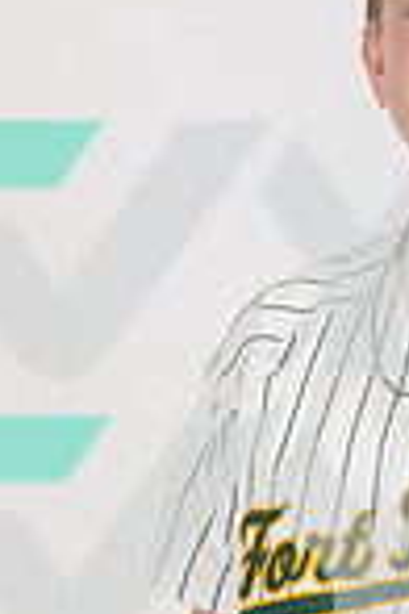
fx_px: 2931
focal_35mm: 172
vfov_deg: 11.9
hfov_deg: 7.9
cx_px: 476
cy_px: 547
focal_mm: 56
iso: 640
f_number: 8
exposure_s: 1/320
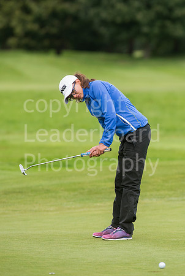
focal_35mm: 300
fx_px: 2302
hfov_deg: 4.6
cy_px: 138
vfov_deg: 6.9
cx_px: 92
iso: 1000
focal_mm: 300
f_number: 6.3
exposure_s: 1/1600
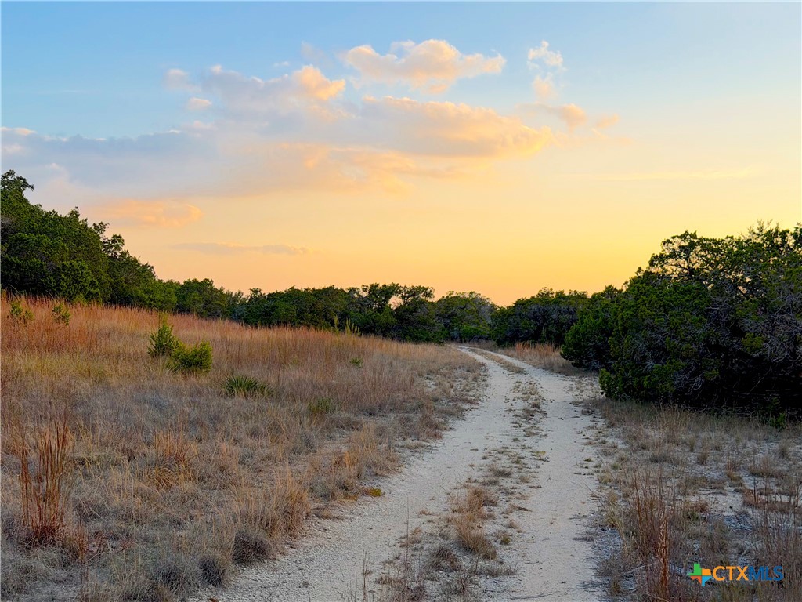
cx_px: 401
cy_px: 301
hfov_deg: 39.7
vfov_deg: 30.3
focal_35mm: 48
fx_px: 1112
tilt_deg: +0.7
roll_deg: -1.1
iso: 64
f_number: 1.78
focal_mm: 6.76
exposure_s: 1/1980
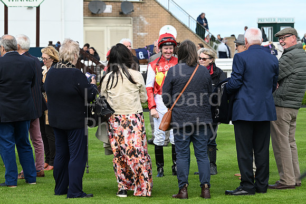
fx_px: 1105
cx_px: 153
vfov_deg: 10.6
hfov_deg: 15.8
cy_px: 102
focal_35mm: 130
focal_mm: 130
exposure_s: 1/1250
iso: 500
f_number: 5.6
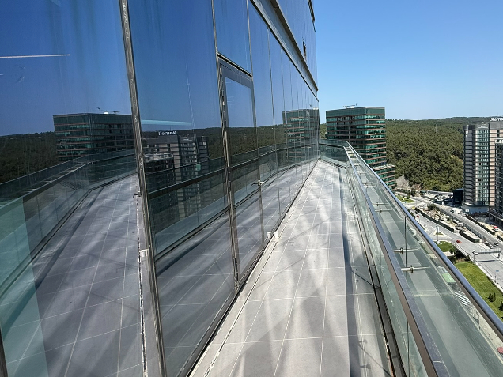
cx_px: 346
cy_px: 159
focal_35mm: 22
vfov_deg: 60.8
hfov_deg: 73.4
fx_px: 320
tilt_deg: -4.0
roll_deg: +2.3
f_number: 2.2
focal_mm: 2.22
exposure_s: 1/1901
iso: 50
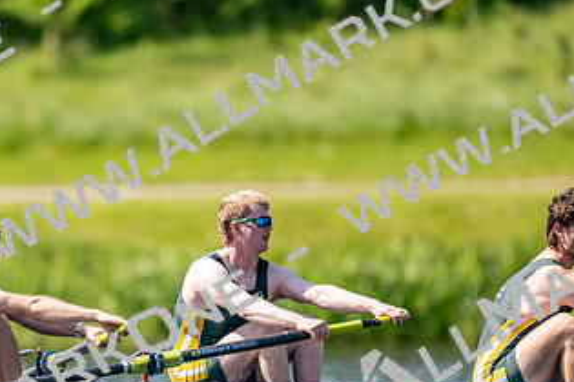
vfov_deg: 1.2
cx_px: 204
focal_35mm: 1105
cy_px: 264
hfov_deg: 1.9
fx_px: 17617
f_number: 4
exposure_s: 1/2500
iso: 400
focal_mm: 600
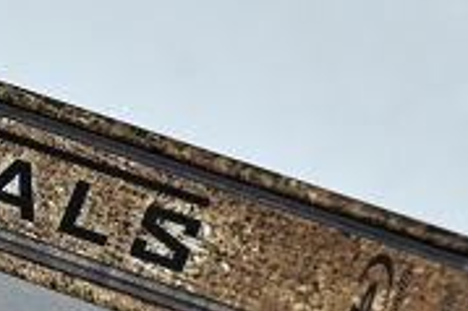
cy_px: 264
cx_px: -167
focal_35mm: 416
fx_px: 5403
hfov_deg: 4.9
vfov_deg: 3.3
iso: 200
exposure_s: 1/30
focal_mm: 58
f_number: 5.6
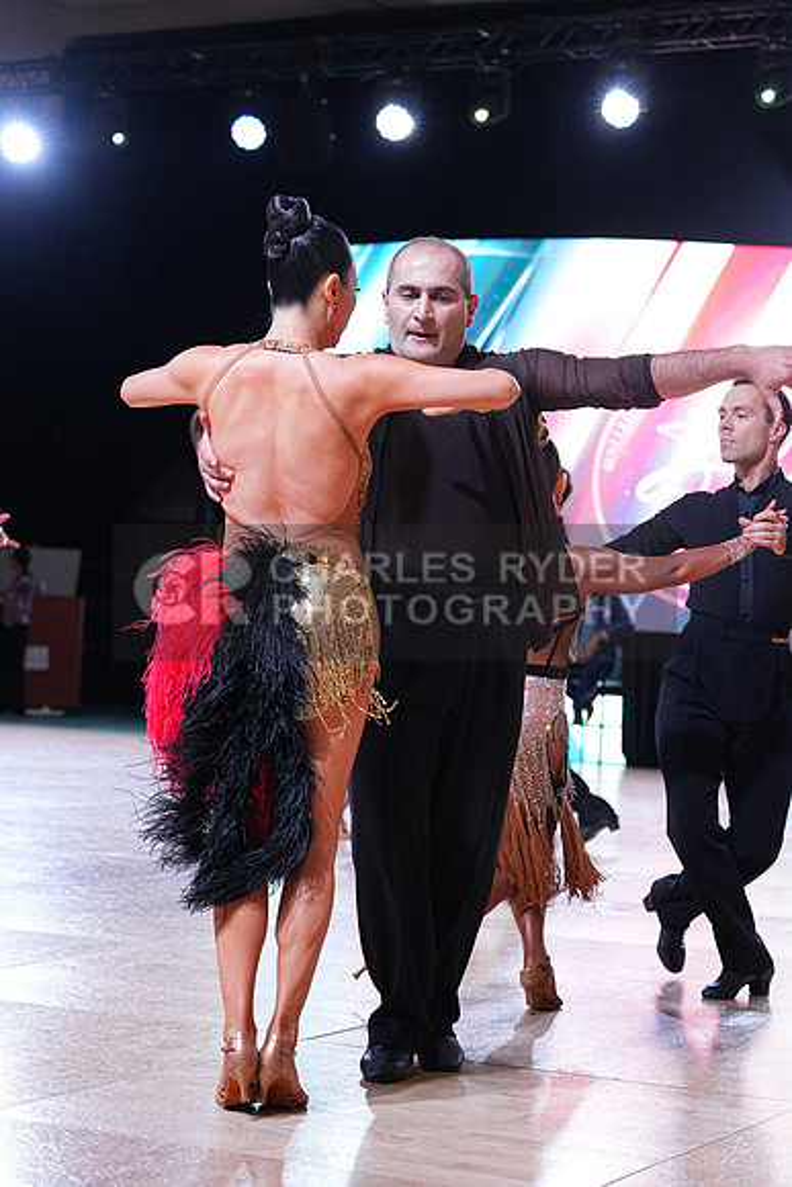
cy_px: 594
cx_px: 396
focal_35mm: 76
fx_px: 2506
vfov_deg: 26.6
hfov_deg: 18.0
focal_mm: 76
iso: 2000
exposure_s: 1/500
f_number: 4
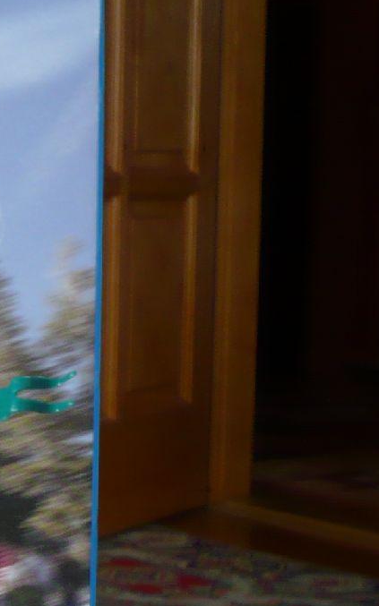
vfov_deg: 19.2
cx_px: -321
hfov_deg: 11.2
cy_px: 414
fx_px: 1785
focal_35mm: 108
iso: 100
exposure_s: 1/30
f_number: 2.8
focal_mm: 5.8
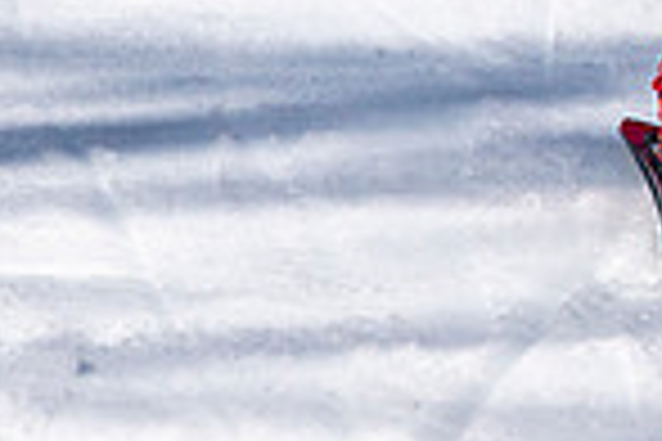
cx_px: 869
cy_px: -189
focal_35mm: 2916
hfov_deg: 0.7
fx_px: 53618
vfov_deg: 0.5
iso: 200
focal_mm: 560
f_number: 8
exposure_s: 1/2000
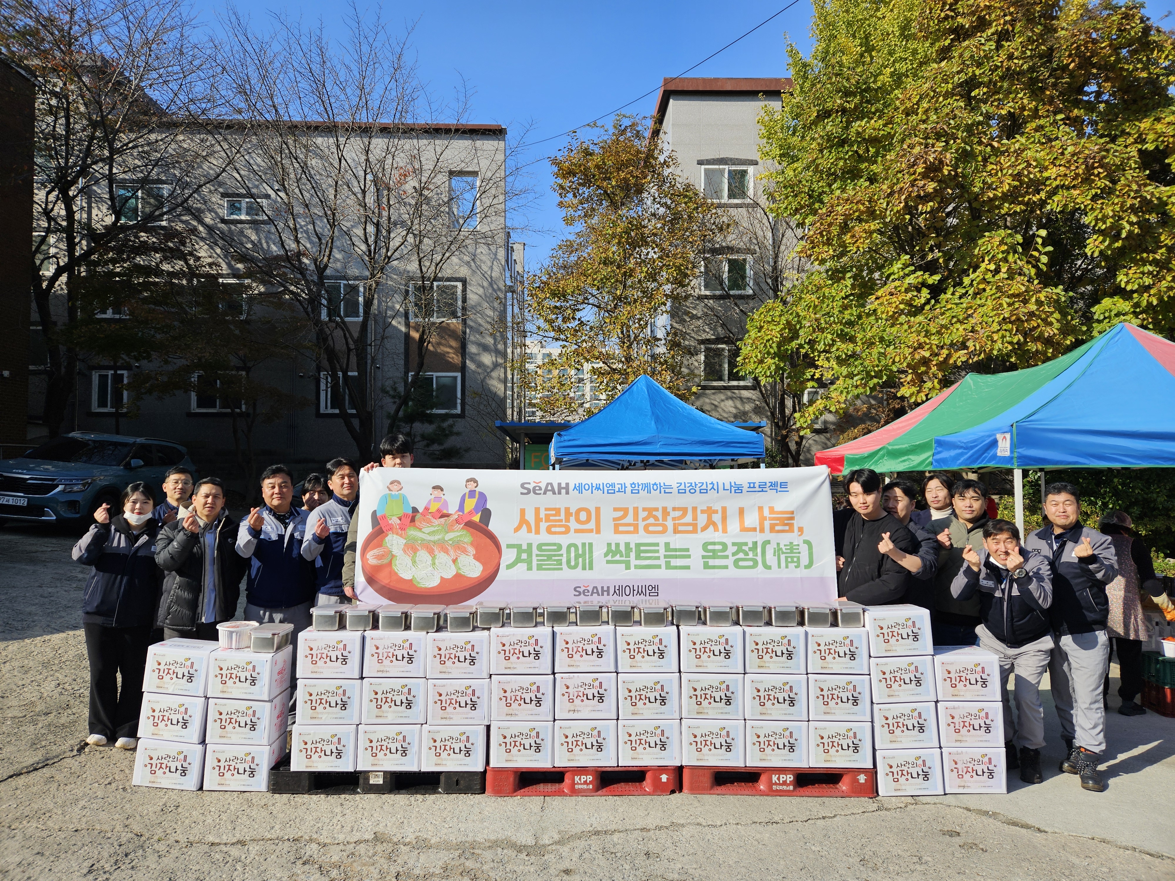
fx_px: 781
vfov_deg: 58.9
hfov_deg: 73.9
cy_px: 440
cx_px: 588
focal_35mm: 23
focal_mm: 5.4
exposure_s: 1/1910
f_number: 1.8
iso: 25
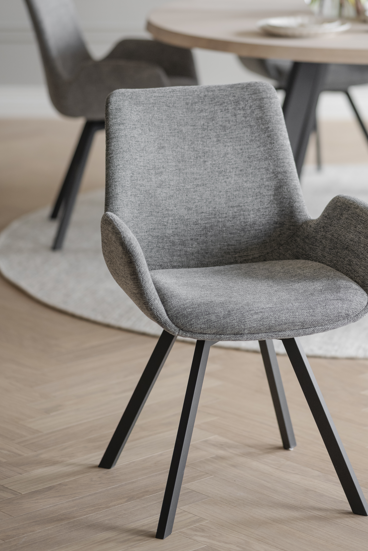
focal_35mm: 134
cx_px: 263
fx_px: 2055
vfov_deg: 15.3
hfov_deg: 10.2
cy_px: 168
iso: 320
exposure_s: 1/100
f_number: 1.8
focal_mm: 85
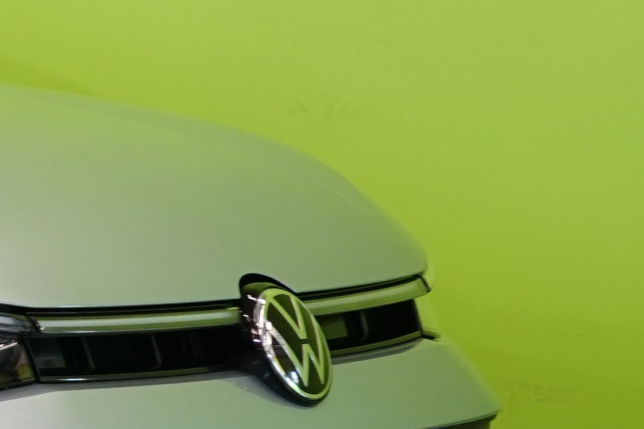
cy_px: 259
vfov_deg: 6.9
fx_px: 3541
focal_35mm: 198
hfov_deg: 9.4
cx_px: -828
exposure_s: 1/40
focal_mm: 37
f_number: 6.3
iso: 500
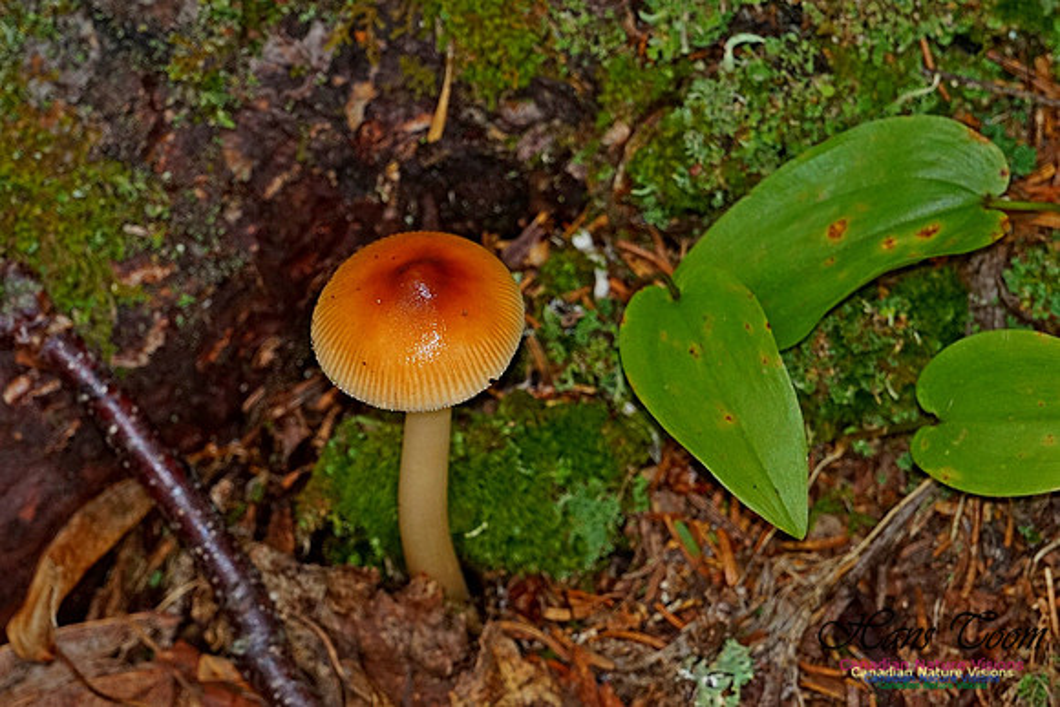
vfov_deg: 4.4
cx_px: 530
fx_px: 9277
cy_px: 354
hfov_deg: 6.5
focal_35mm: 315
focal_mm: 210
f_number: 13
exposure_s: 1/60
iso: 1000
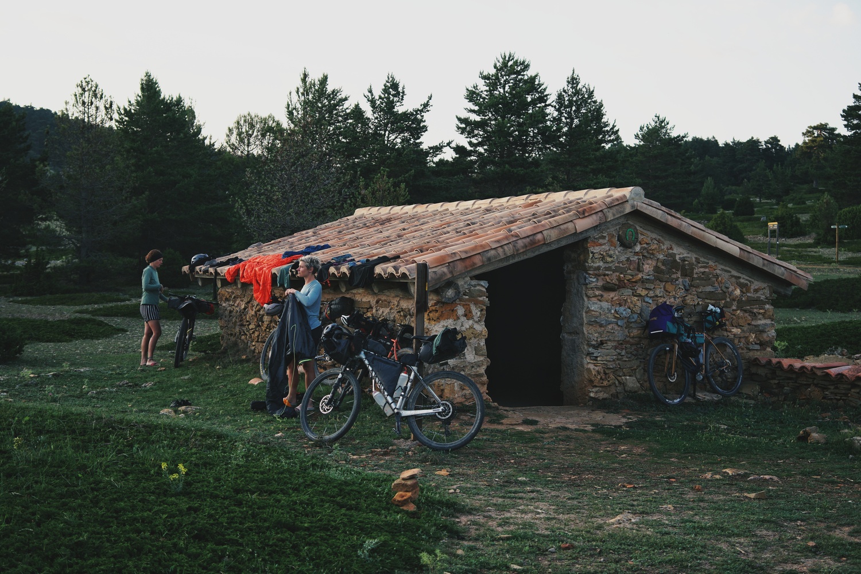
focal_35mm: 52
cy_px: 287
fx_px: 1256
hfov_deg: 37.9
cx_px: 430
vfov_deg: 25.8
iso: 100
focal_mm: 35
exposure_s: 1/320
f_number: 2.8
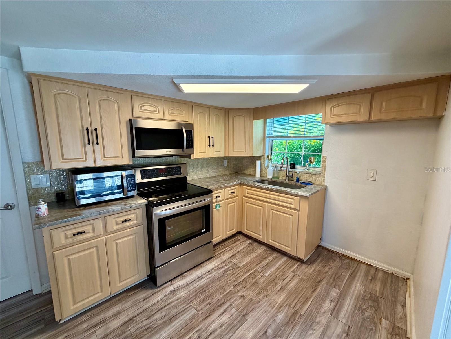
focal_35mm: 14
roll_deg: -0.2
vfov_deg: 85.7
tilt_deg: -8.5
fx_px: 182
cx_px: 226
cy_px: 170
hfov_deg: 102.1
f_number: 2.2
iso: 200
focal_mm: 2.22
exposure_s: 1/120
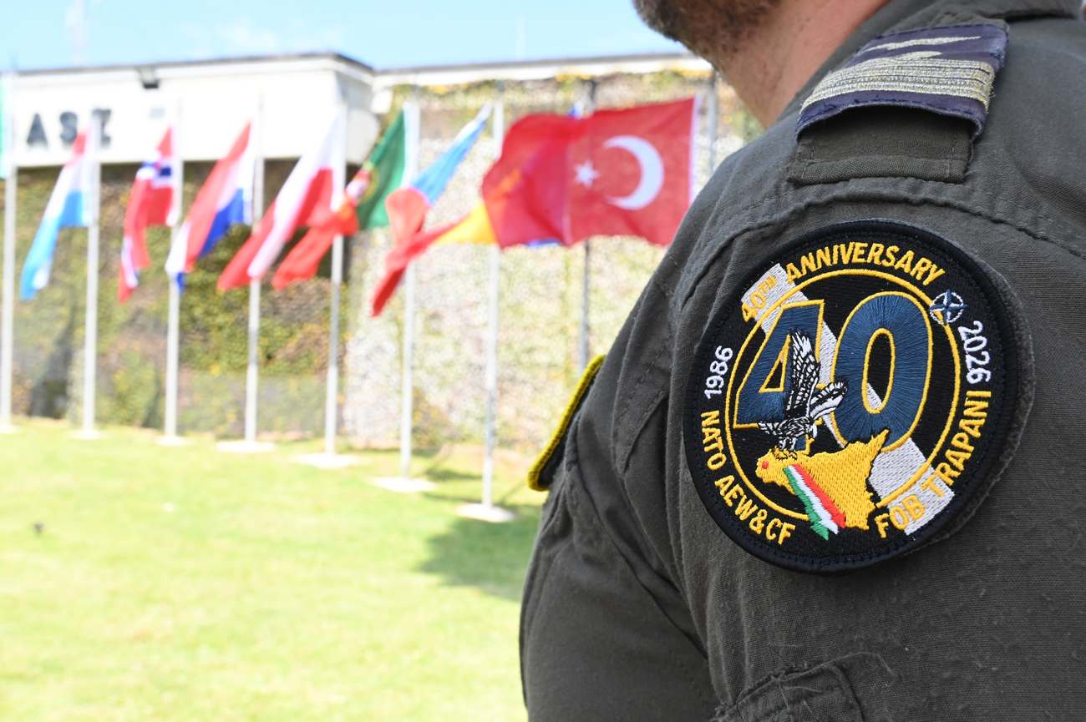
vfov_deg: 29.8
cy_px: 361
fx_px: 1357
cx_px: 543
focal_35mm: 45
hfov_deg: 43.6
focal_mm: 45
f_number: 16
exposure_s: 1/400
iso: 2500
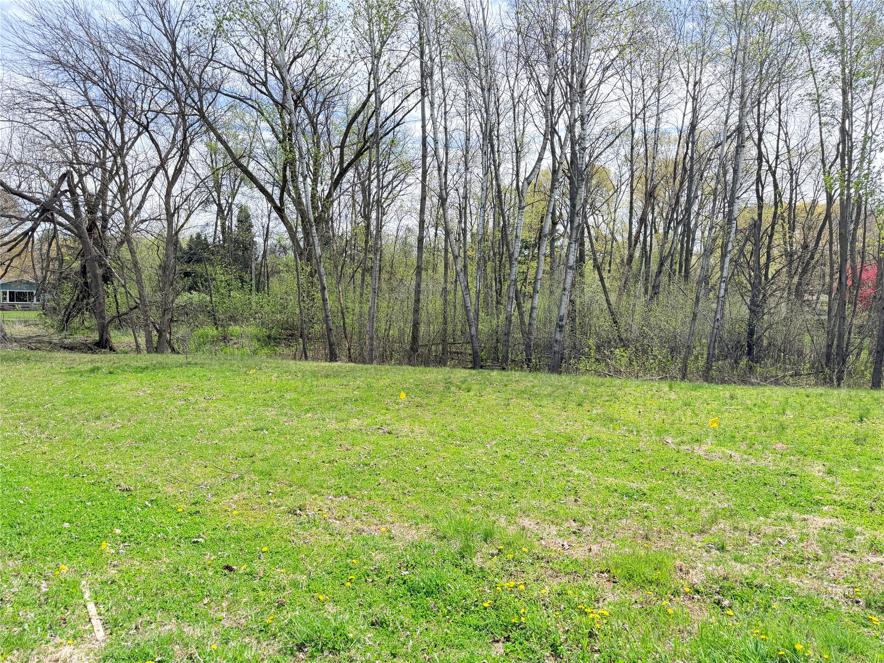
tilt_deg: -0.1
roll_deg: -1.6
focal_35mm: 24
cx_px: 442
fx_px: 613
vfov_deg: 56.8
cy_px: 332
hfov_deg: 71.6
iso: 100
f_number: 1.78
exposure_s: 1/1689
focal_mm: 6.76
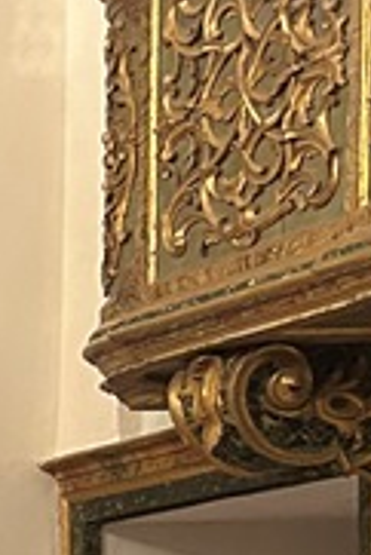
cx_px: -1055
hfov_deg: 7.1
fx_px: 2360
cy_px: 868
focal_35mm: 153
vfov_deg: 12.6
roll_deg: +1.0
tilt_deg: -2.8
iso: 250
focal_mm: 5.7
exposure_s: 1/50
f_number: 1.5
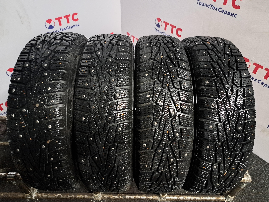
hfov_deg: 71.6
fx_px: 187
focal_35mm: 24
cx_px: 134
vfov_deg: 56.8
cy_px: 101
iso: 800
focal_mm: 5.23
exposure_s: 1/20
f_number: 1.8
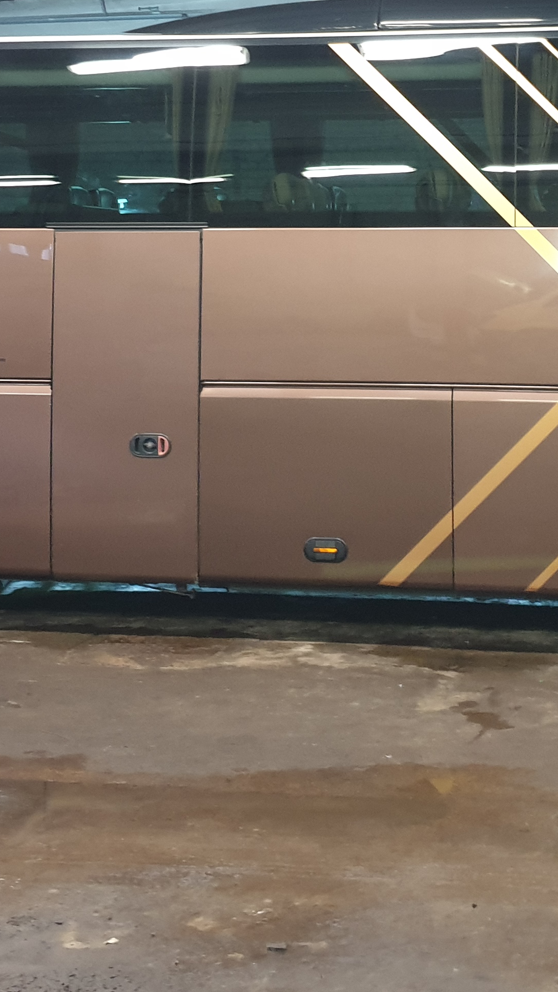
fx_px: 1552
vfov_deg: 34.6
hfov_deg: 20.2
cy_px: 230
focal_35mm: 59
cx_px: 427
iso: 320
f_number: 1.5
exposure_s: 1/33
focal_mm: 4.3
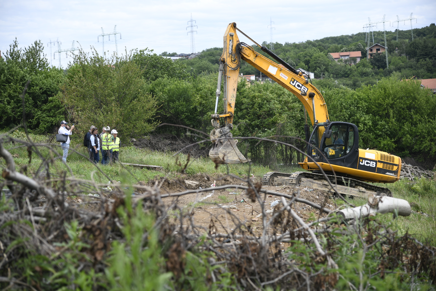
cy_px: 146
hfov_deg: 24.8
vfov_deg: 16.7
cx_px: 218
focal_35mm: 82
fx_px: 993
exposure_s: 1/1000
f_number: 4
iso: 200
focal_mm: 82
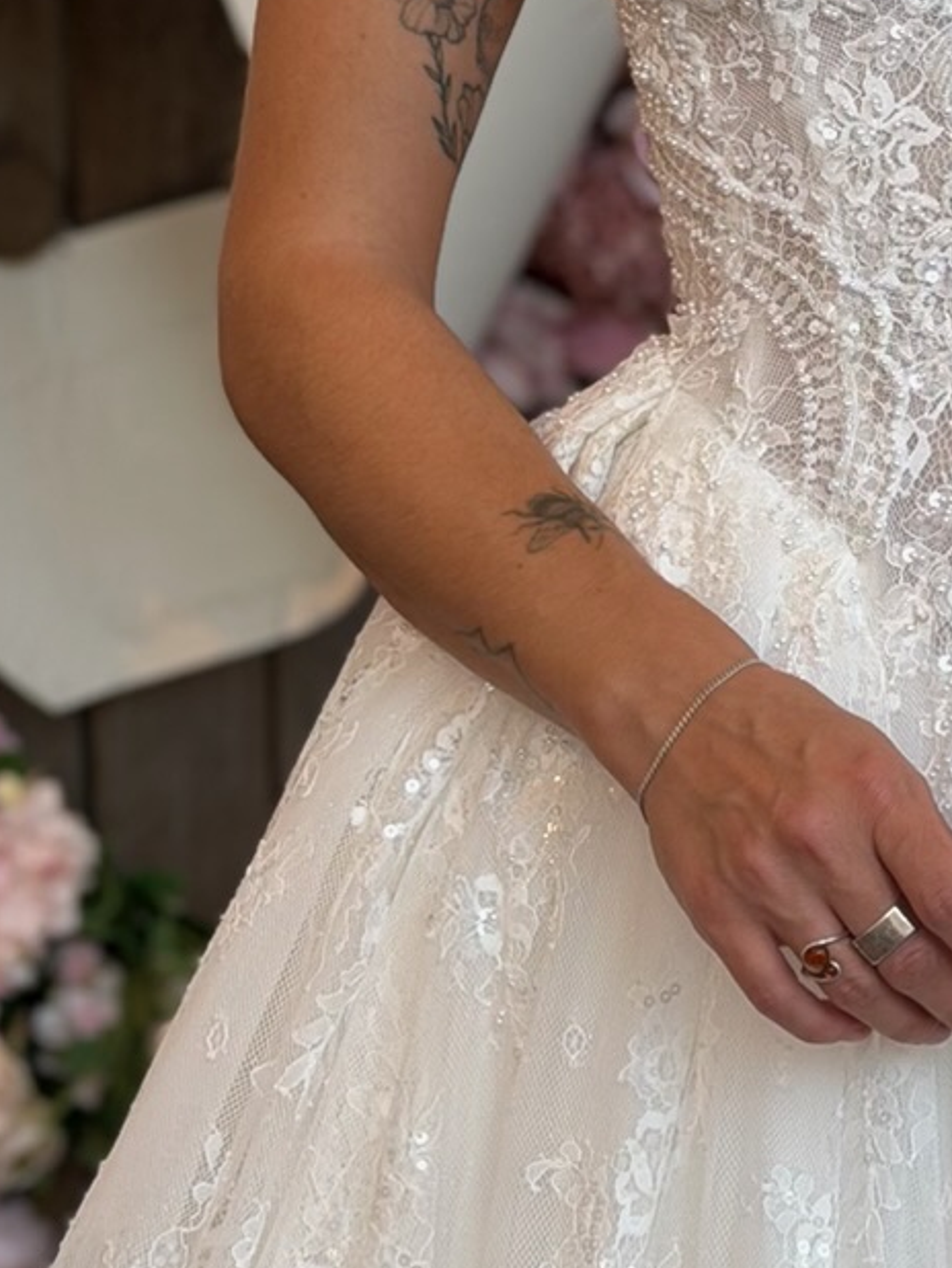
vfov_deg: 12.3
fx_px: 5826
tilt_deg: -5.1
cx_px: 1087
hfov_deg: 9.2
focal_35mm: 159
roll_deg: +0.3
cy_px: 68
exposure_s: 1/223
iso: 50
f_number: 1.78
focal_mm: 6.76
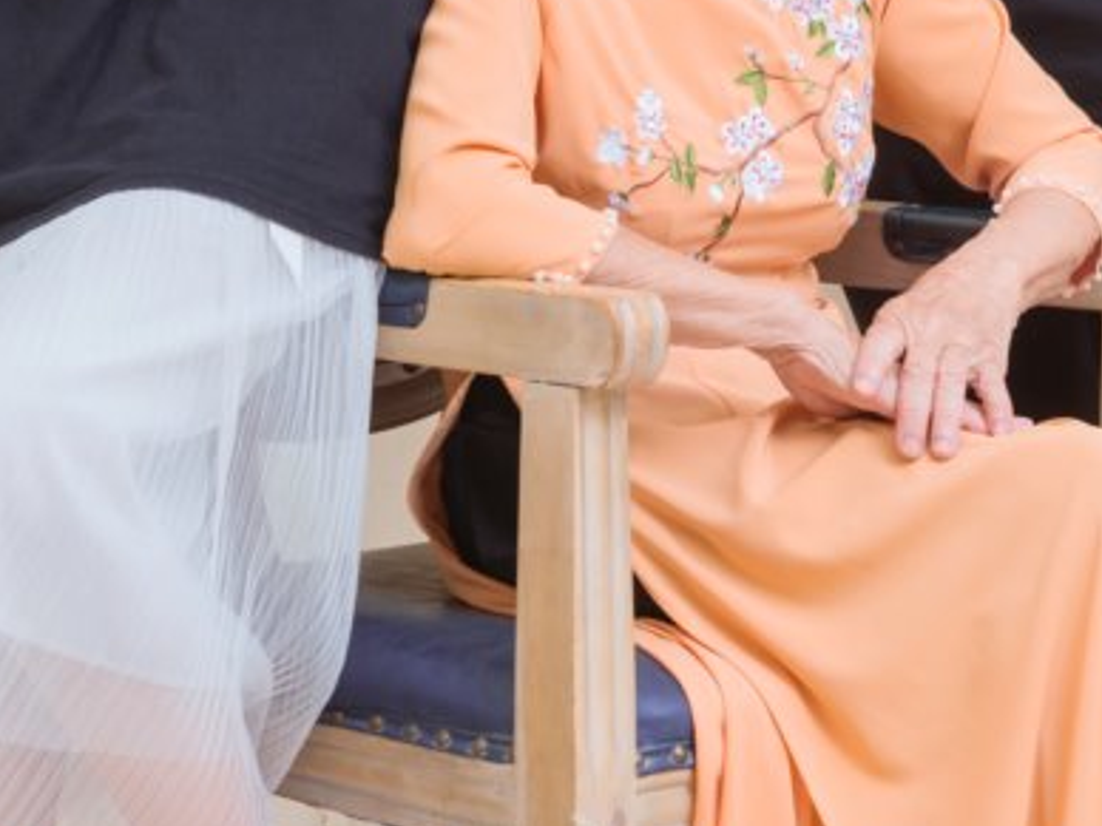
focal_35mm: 183
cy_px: -51
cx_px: 588
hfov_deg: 10.8
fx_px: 5826
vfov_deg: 8.1
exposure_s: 1/180
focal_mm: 58
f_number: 8
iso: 320
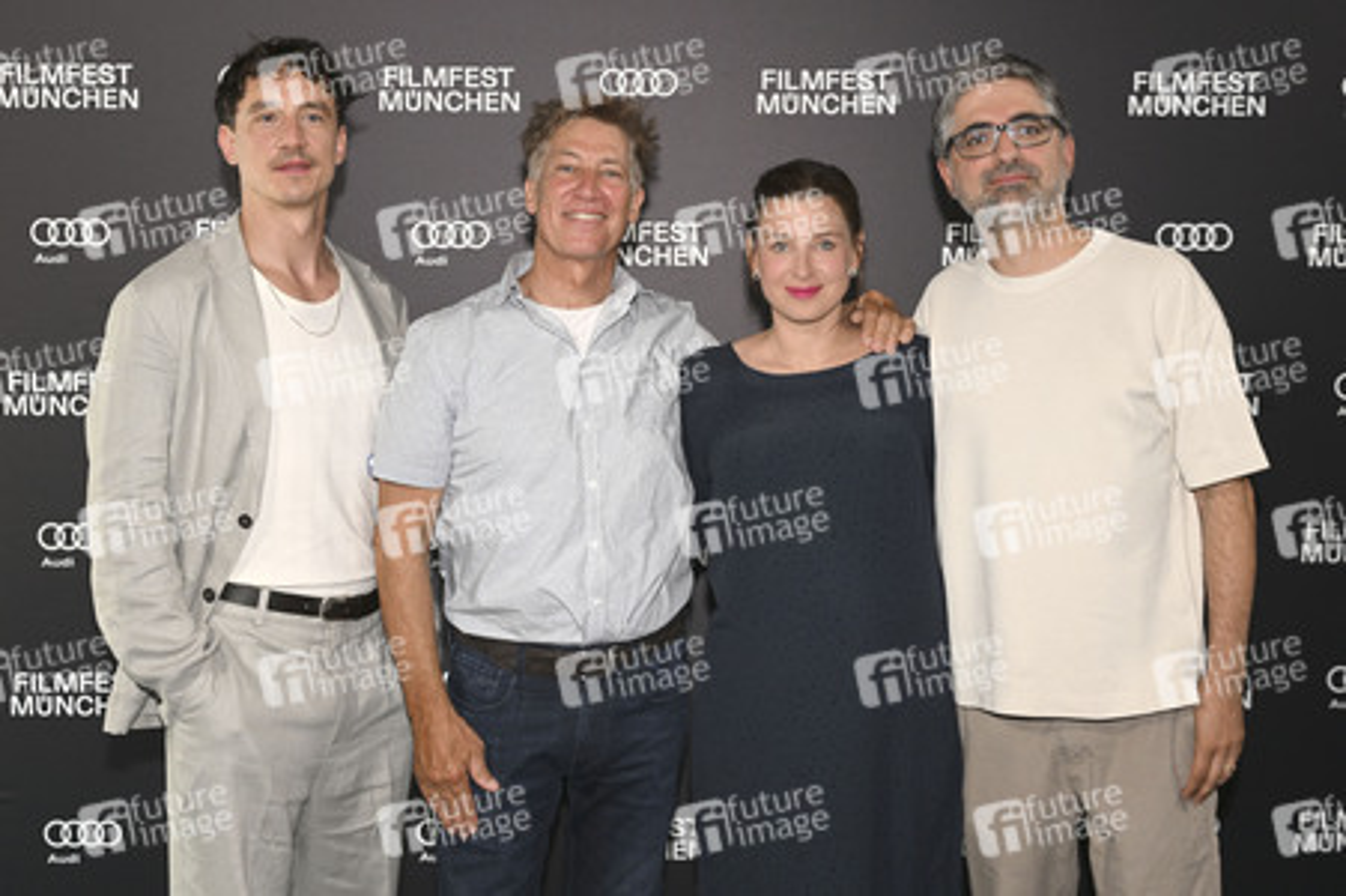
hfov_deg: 48.5
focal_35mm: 40
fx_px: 1494
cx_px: 673
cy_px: 448
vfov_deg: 33.4
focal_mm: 40
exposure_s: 1/200
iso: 1250
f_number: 5.6
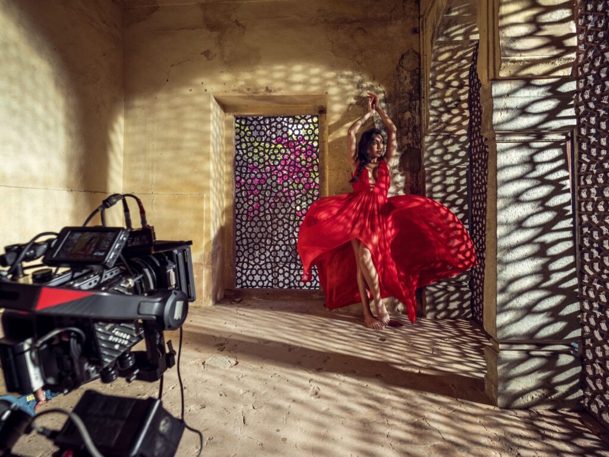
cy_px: 228
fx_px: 352
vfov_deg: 66.0
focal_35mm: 20
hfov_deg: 81.7
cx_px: 304
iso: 200
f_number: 3.2
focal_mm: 10
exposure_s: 1/200
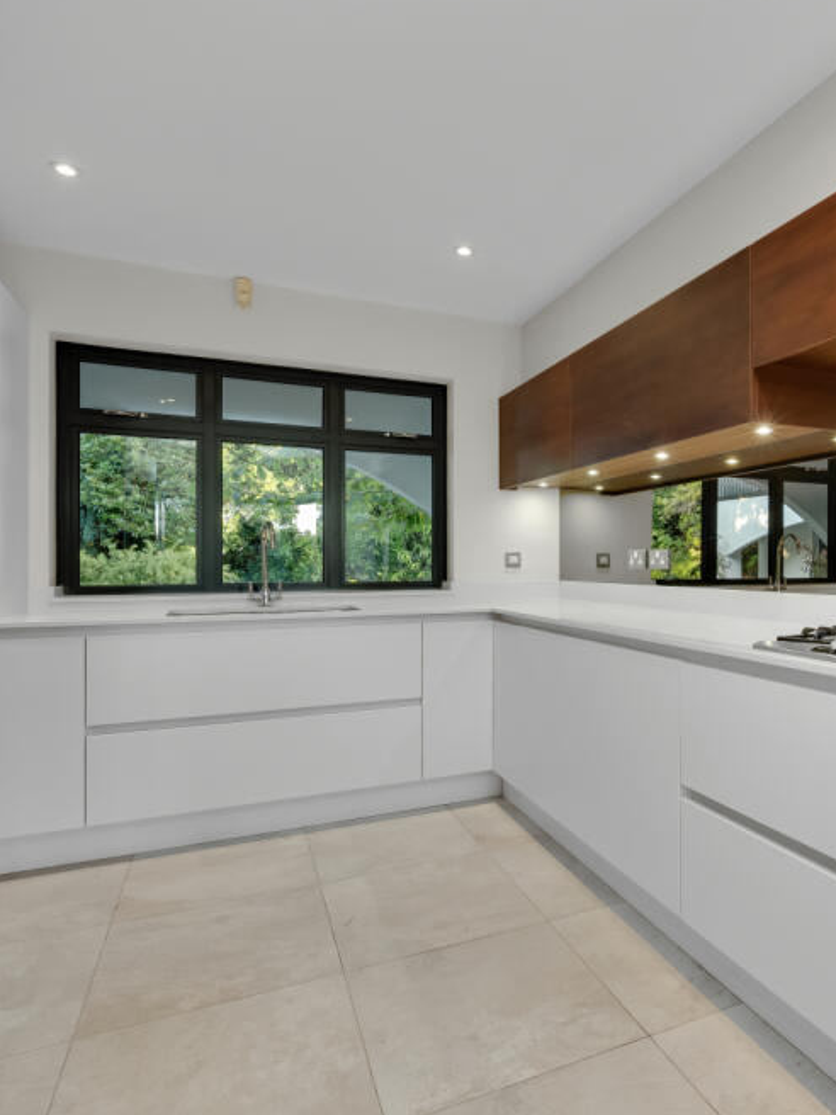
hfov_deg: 60.9
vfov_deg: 79.0
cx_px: 596
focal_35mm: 21
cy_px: 567
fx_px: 676
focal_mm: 14
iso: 400
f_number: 11
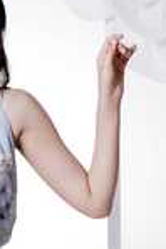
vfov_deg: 8.9
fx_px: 1567
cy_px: 363
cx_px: -44
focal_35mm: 226
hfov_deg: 6.0
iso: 250
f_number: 7.1
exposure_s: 1/160
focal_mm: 64
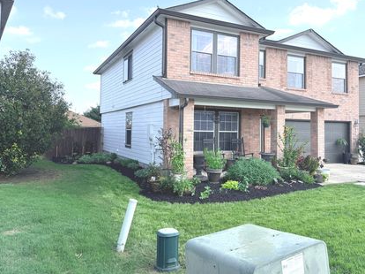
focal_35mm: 29
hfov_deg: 61.7
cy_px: 115
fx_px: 306
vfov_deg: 48.0
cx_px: 190
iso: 80
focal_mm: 6.76
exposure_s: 1/2801
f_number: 1.78
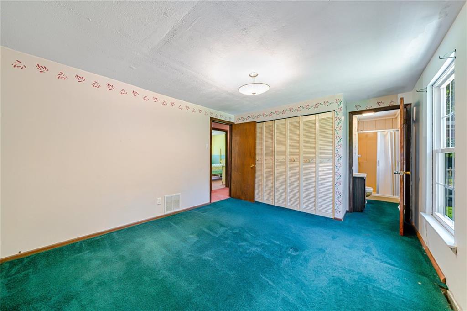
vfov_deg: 89.9
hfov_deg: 112.7
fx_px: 156
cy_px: 156
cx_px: 234
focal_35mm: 12
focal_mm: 12
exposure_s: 1/20
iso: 50
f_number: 11
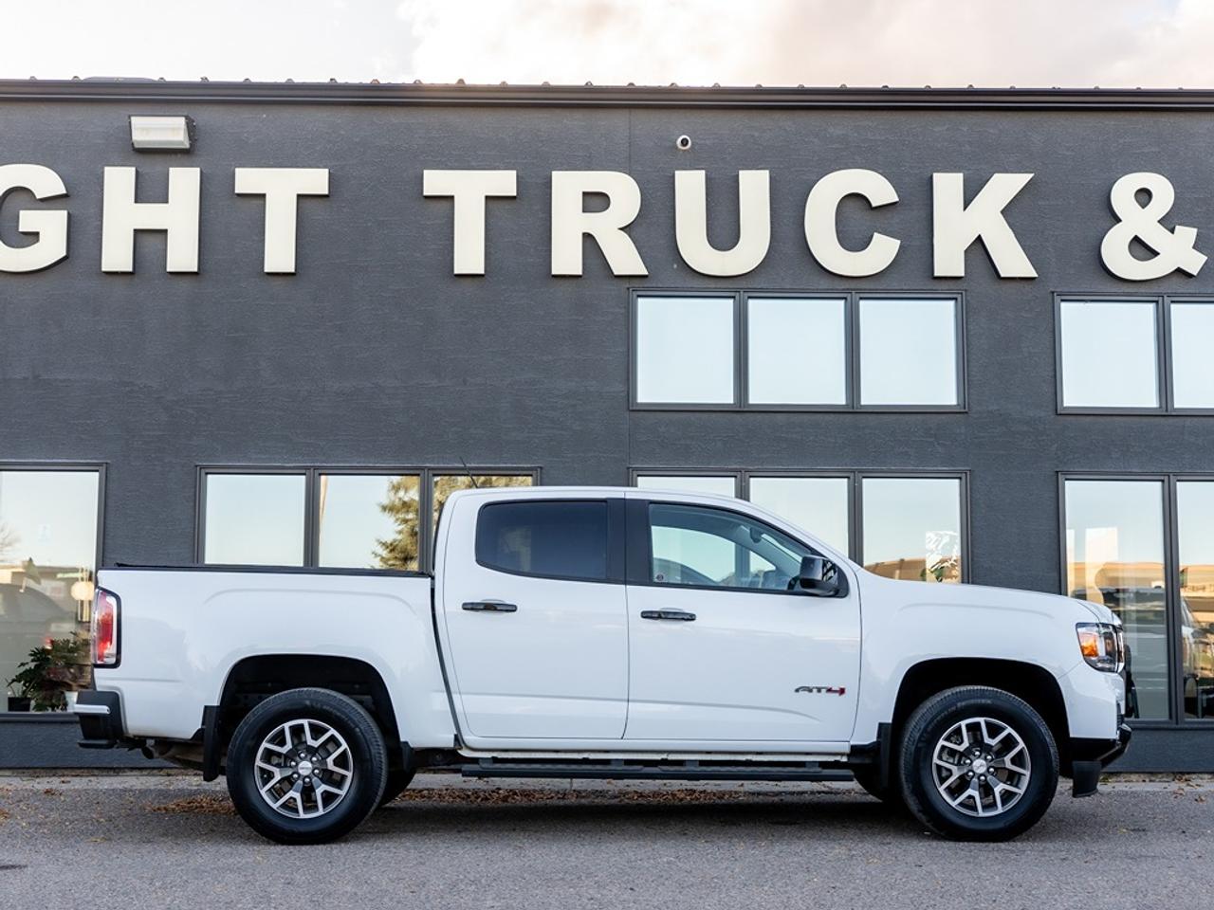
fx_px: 1615
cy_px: 479
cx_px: 599
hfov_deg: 41.2
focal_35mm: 46
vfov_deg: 31.5
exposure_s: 1/320
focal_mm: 32.5
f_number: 4
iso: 100
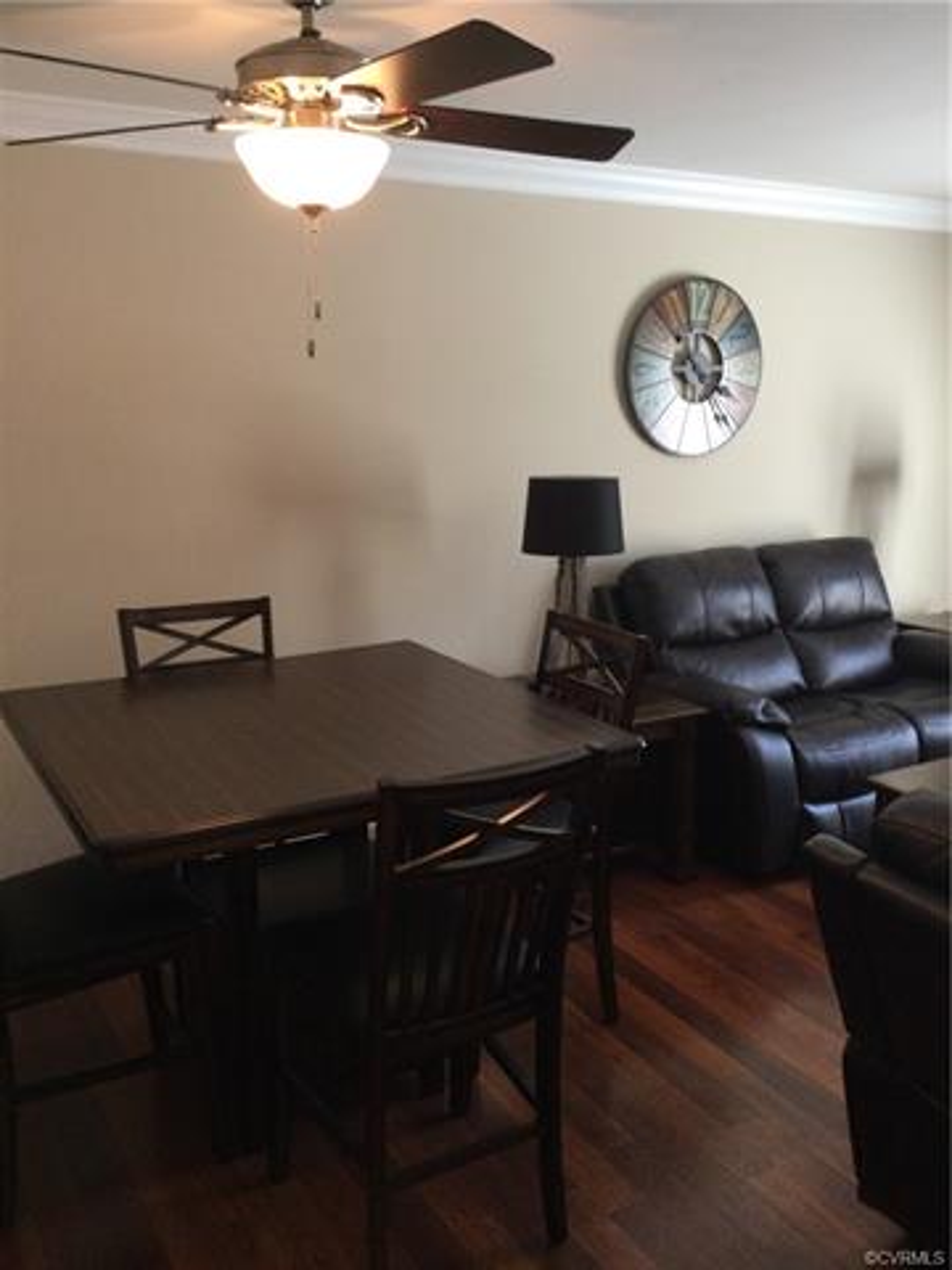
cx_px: 476
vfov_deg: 58.4
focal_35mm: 31
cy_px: 635
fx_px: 1137
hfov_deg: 45.4
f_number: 2.4
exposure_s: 1/30
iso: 64
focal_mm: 3.3
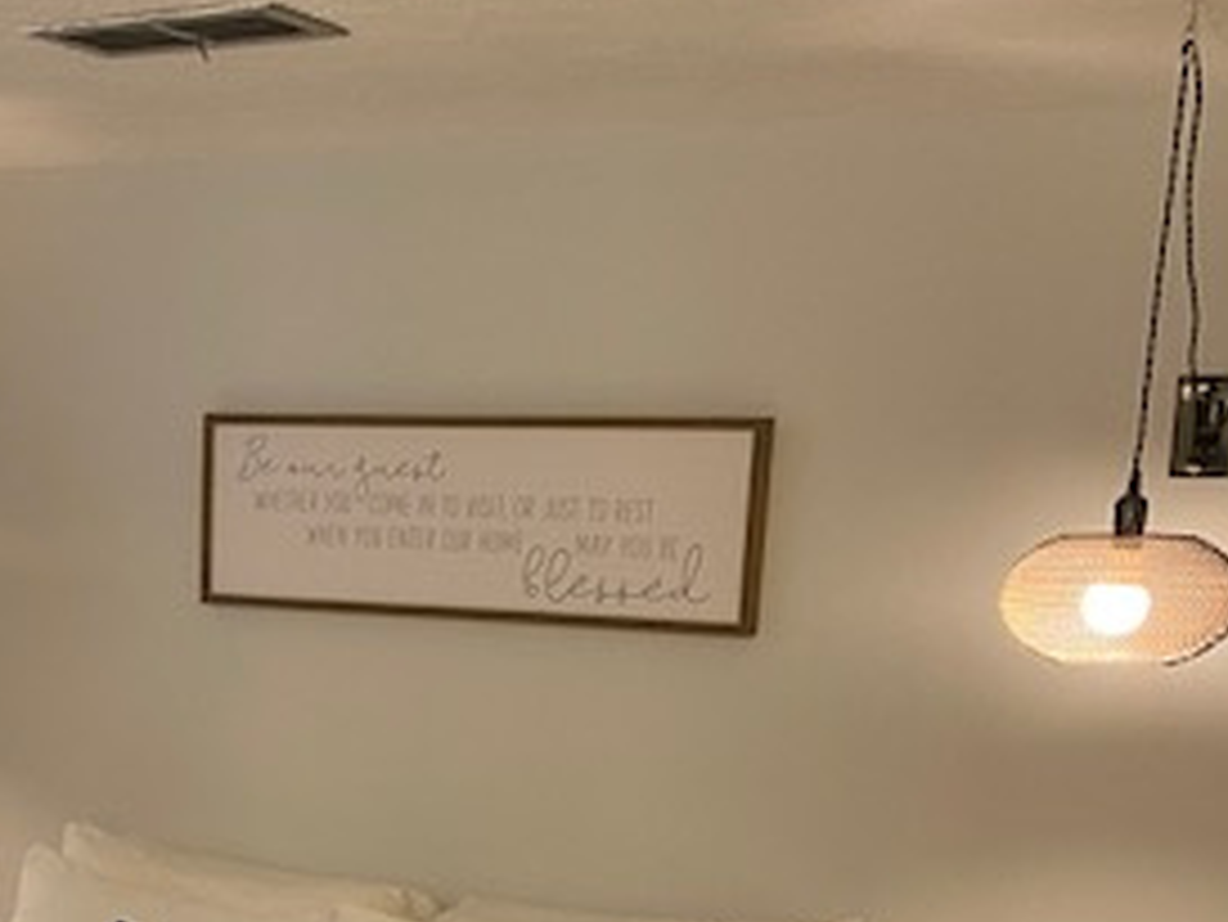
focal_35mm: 61
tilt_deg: -12.8
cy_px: 944
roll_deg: -1.9
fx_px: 2165
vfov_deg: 23.0
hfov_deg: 30.2
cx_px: 99
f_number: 1.8
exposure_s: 1/60
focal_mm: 4.25
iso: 125
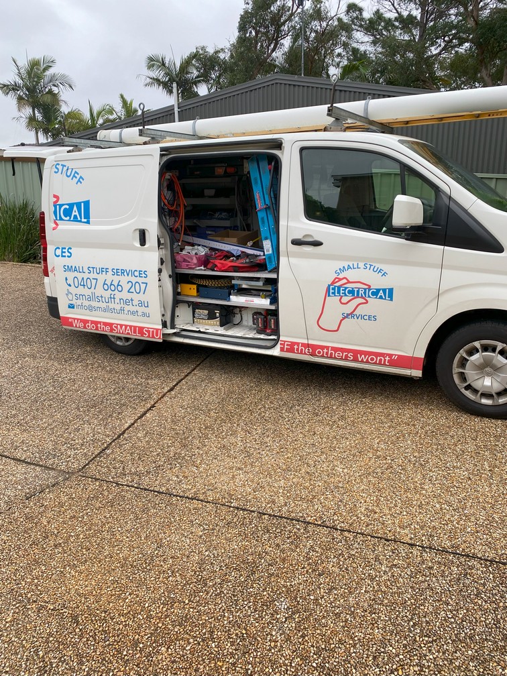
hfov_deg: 53.1
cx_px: 254
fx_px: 508
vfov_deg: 67.3
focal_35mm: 26
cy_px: 338
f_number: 1.8
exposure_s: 1/311
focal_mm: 4.25
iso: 32
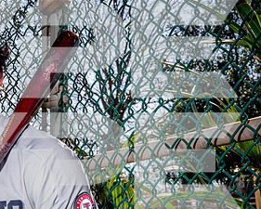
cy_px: 162
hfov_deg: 20.4
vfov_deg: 16.8
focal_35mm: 91
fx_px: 703
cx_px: 5
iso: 200
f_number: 13
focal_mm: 47
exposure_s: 1/125
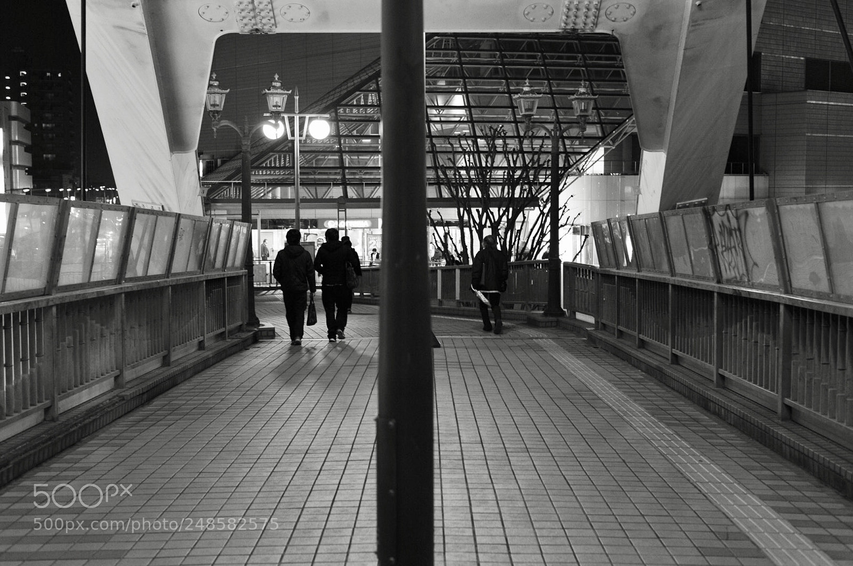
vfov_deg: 26.9
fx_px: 1183
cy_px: 283
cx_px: 426
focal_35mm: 50
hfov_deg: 39.6
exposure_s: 1/50
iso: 2200
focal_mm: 50
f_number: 4
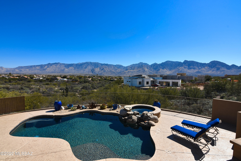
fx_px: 107
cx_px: 120
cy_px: 80
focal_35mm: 16
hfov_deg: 96.7
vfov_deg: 73.7
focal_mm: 11
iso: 100
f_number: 13
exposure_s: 1/250
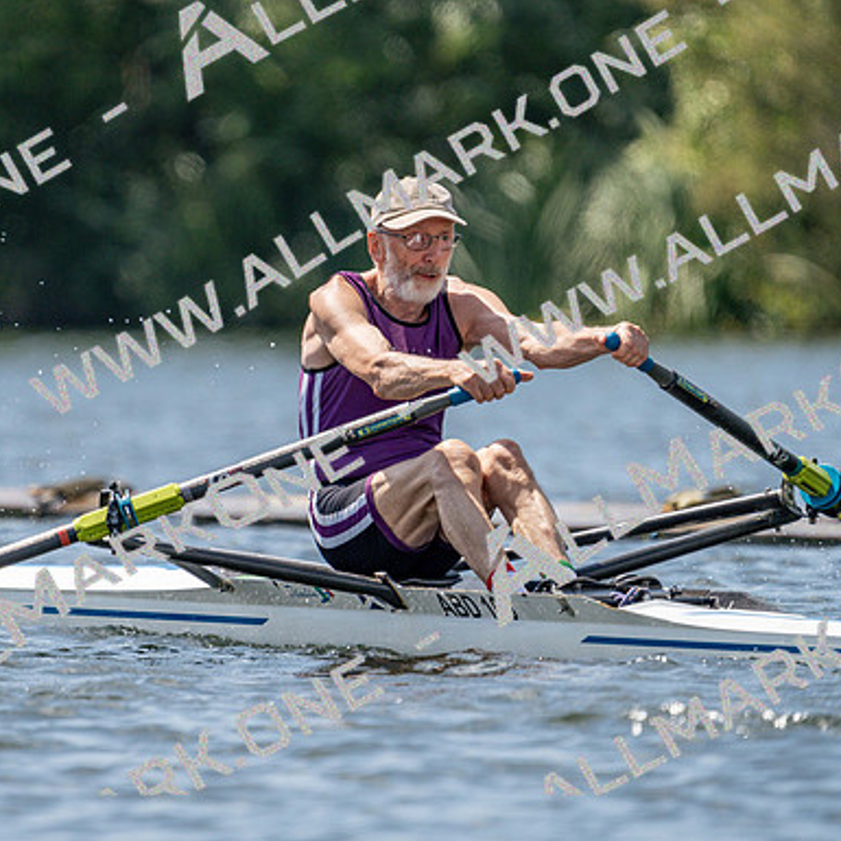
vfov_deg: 2.3
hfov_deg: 2.3
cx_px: 299
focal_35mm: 769
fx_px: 21137
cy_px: 420
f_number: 6.3
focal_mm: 600
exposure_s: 1/2000
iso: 400
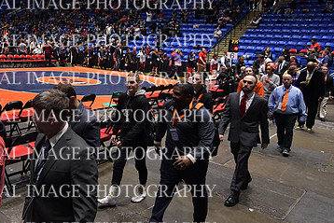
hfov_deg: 53.1
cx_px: 81
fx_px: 316
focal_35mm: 34
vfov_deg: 38.1
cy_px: 59
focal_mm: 14
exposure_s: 1/800
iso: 3200
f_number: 2.8
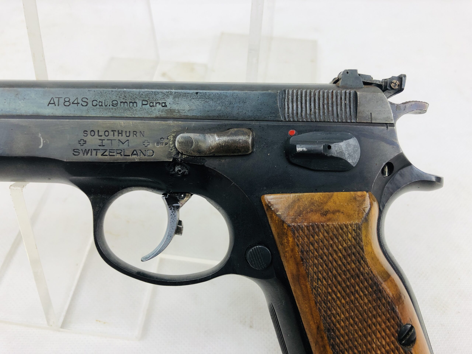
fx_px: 382
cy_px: 177
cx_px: 236
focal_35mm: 28
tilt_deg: -51.5
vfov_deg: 49.7
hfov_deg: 63.4
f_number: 1.8
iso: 40
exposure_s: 1/100
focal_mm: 3.99
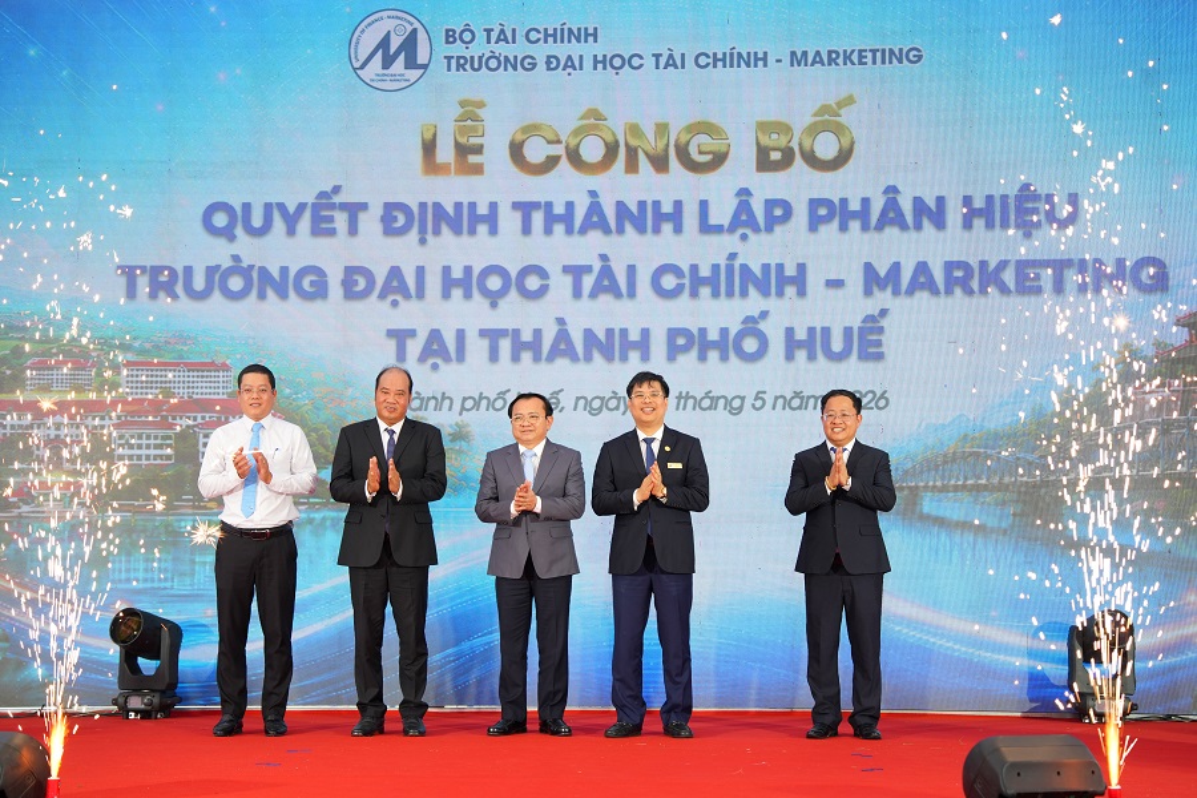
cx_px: 598
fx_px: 2161
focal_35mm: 65
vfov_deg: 20.9
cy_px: 399
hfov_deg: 31.0
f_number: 2.8
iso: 200
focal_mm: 65
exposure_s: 1/250
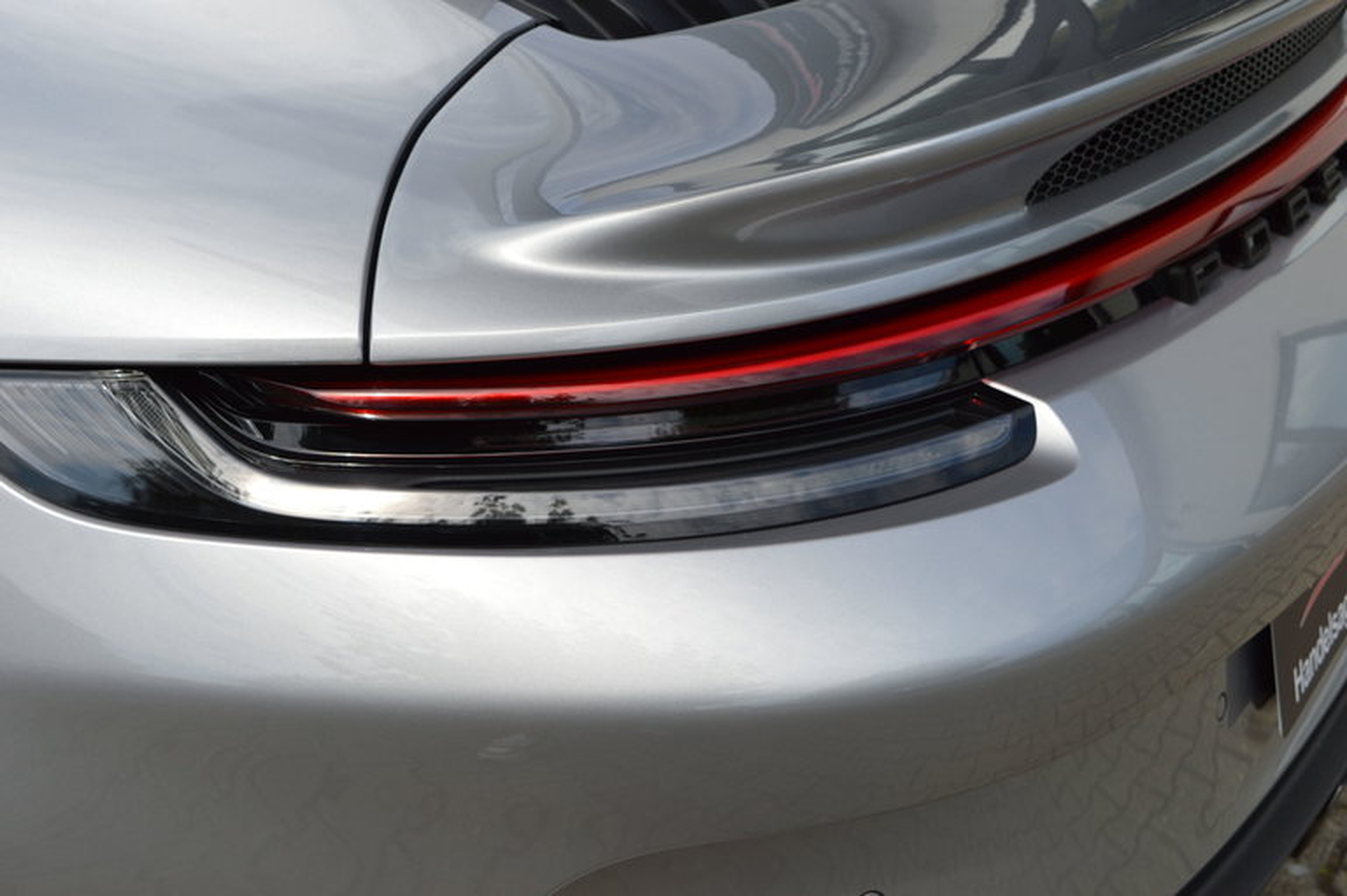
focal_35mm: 54
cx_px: 674
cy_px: 448
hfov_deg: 36.9
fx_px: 2019
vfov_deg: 25.0
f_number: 9
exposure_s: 1/320
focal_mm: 36
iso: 100
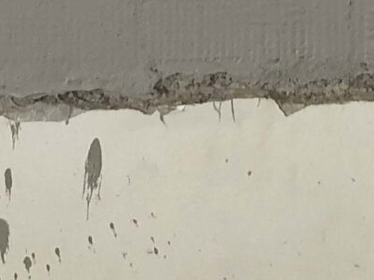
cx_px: 343
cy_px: -447
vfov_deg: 7.6
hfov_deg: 11.0
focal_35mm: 178
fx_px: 1923
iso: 32
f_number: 1.8
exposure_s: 1/30
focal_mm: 4
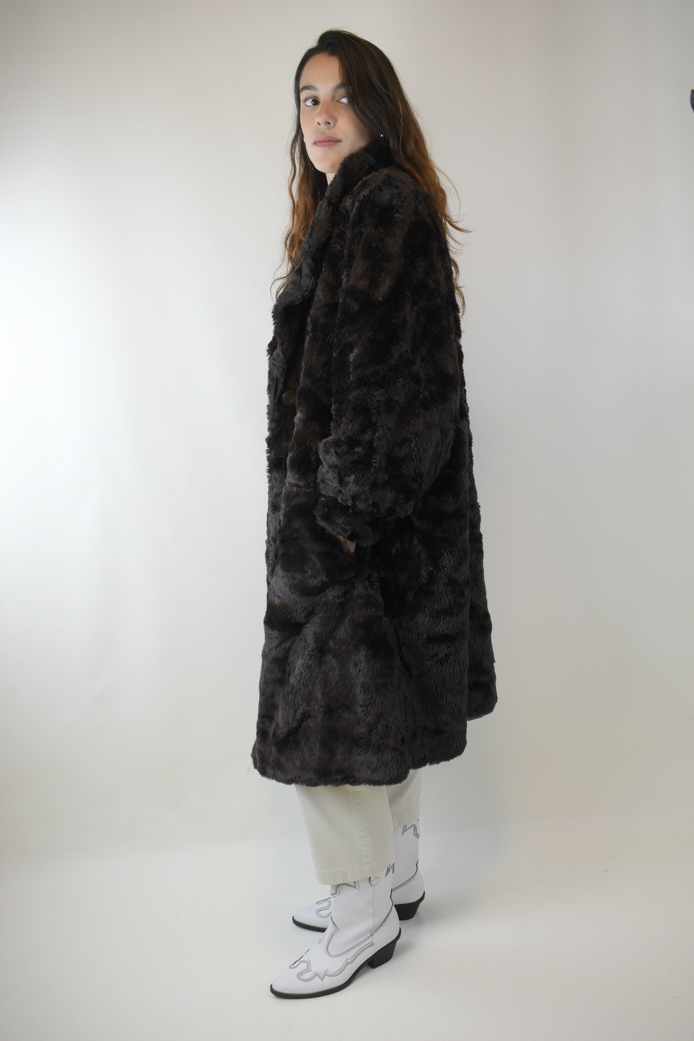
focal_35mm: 33
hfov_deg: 40.0
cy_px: 520
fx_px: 954
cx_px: 347
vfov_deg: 57.2
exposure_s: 1/100
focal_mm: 22
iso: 400
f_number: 5
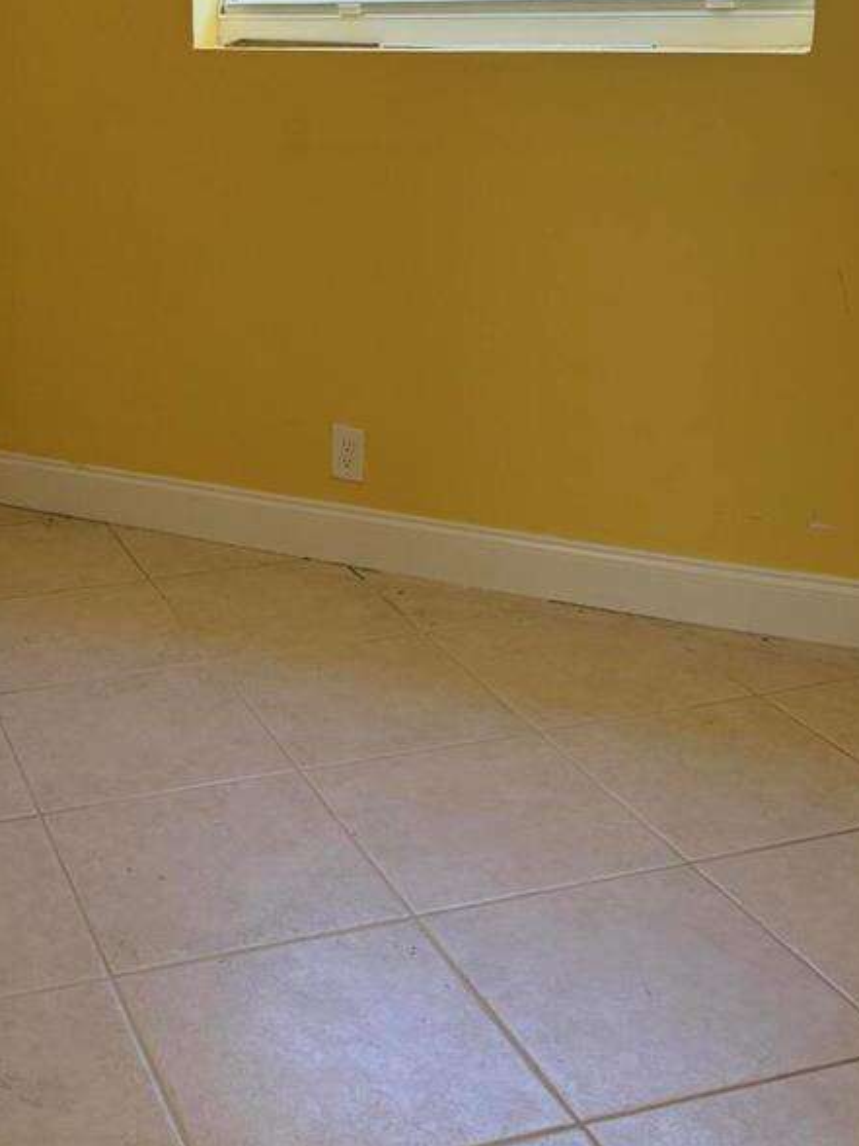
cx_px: 140
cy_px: 228
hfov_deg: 28.9
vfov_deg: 37.5
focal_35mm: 49
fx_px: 1621
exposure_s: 1/121
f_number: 1.78
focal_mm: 6.76
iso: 125
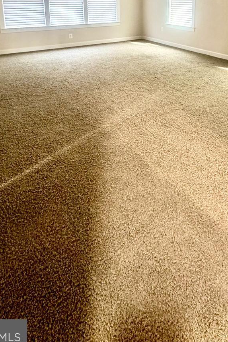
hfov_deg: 48.5
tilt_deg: -11.2
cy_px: 47
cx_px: 157
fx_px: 247
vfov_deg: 60.8
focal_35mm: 26
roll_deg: -0.8
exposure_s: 1/60
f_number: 2.2
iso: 500
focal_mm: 2.22
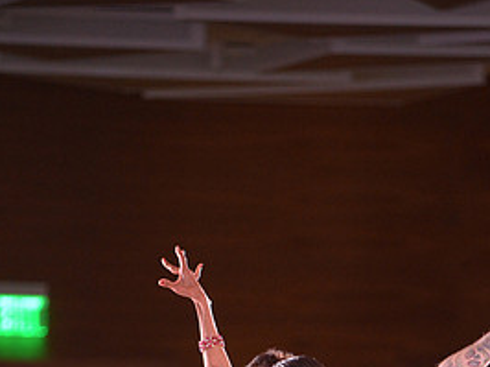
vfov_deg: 3.5
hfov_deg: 4.7
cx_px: 303
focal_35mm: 419
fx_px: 5926
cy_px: 518
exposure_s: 1/250
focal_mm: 200
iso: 3200
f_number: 3.2
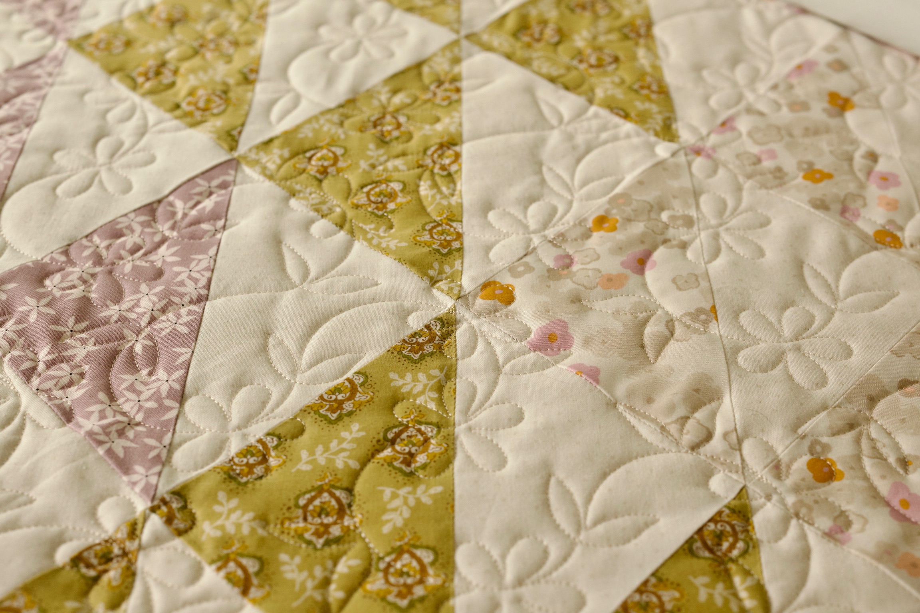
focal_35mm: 40
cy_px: 306
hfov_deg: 47.9
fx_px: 1035
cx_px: 460
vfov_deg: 33.0
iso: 400
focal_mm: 27
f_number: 4
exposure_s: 1/100
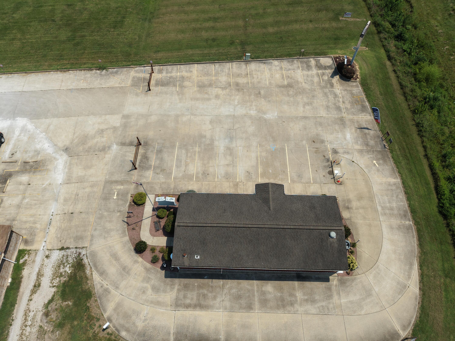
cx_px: 228
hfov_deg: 71.6
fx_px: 315
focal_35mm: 24
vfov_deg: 56.8
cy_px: 170
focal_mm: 8.67
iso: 120
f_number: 1.8
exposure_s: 1/5000
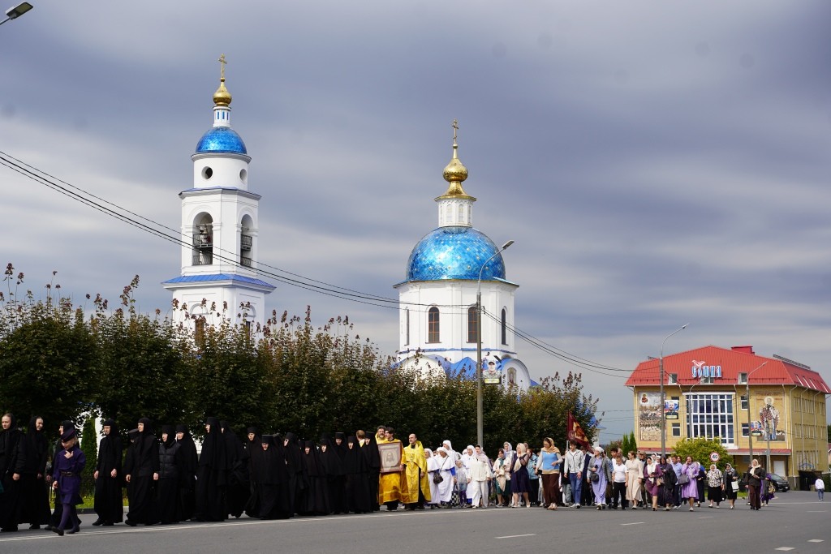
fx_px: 1454
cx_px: 416
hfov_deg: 31.9
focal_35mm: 63
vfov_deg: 21.6
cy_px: 277
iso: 100
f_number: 5
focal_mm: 63
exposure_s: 1/640
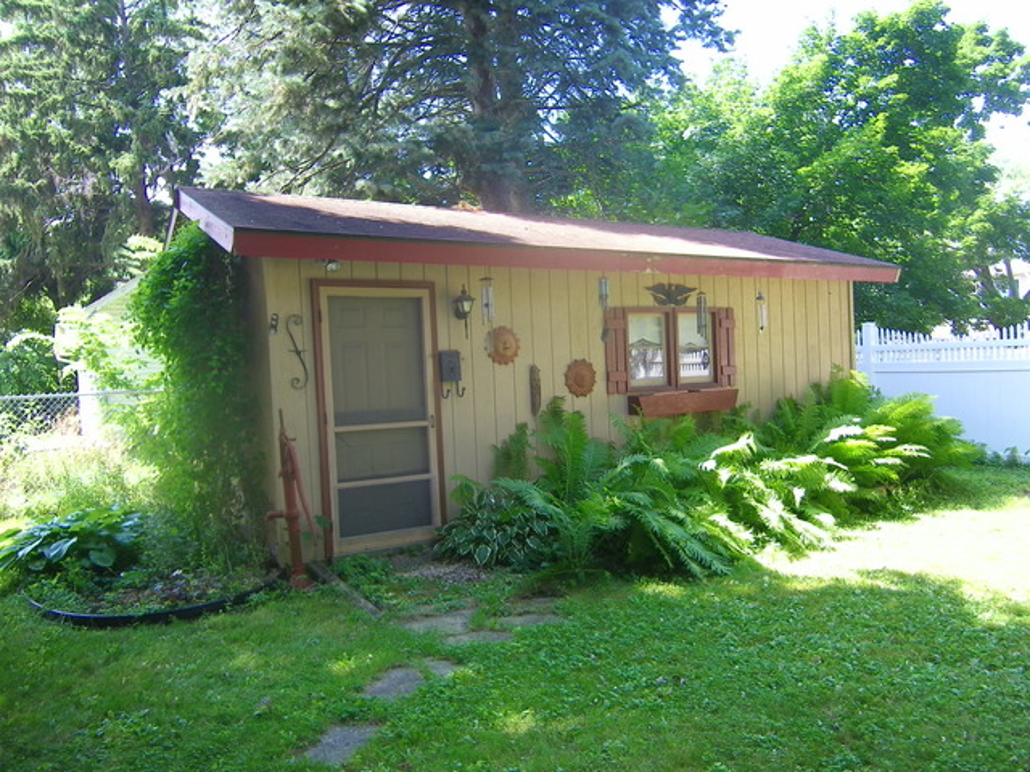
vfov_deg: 49.7
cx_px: 515
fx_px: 833
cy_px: 386
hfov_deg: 63.4
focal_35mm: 28
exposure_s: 1/80
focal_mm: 4.9
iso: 64
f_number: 2.6
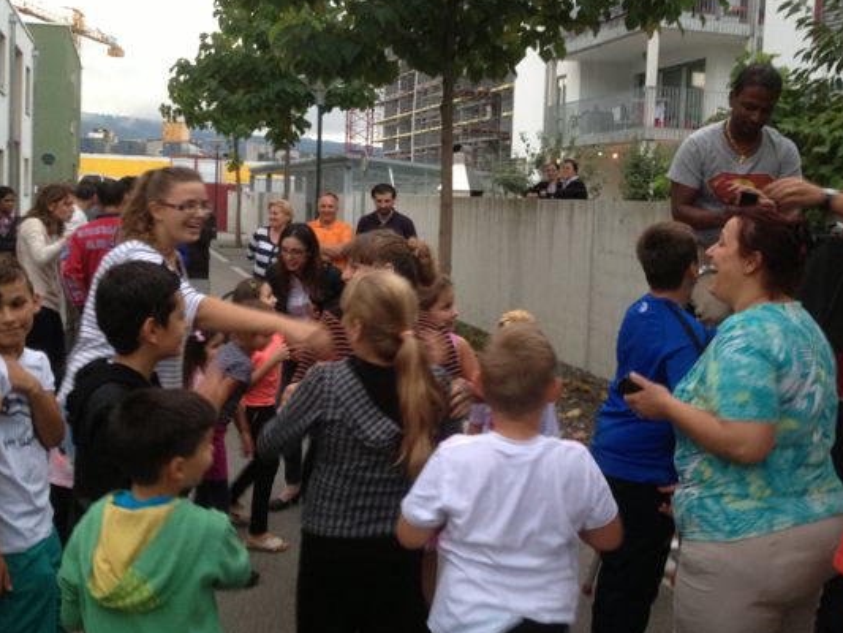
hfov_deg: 44.7
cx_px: 478
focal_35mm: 42
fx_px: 1023
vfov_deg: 34.3
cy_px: 260
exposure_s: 1/20
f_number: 2.4
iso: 160
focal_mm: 4.28
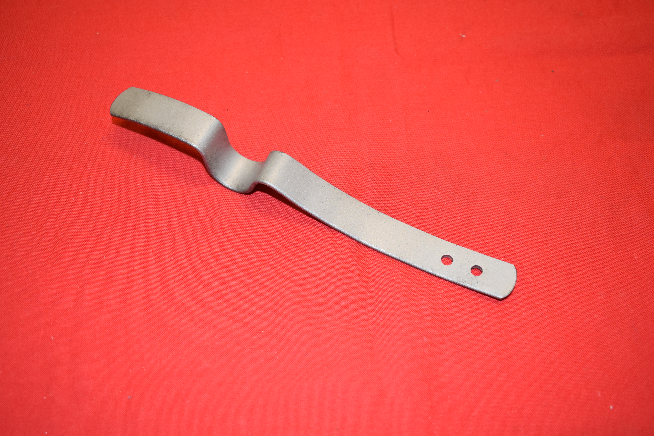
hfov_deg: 46.4
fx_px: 763
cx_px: 327
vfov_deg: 31.9
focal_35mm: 42
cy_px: 218
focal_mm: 28
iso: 800
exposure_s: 1/100
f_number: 5
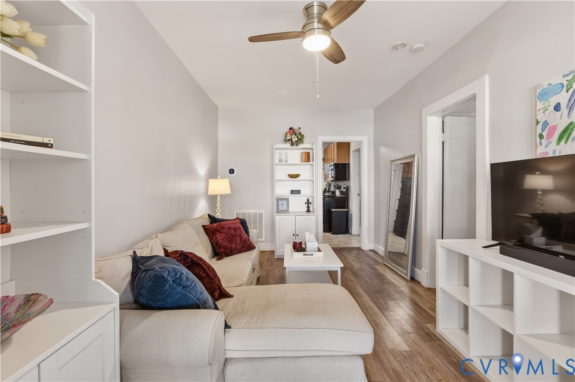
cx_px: 288
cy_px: 191
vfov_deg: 73.7
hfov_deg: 96.8
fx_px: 255
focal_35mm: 16
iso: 2000
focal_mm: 16
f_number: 9
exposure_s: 1/13
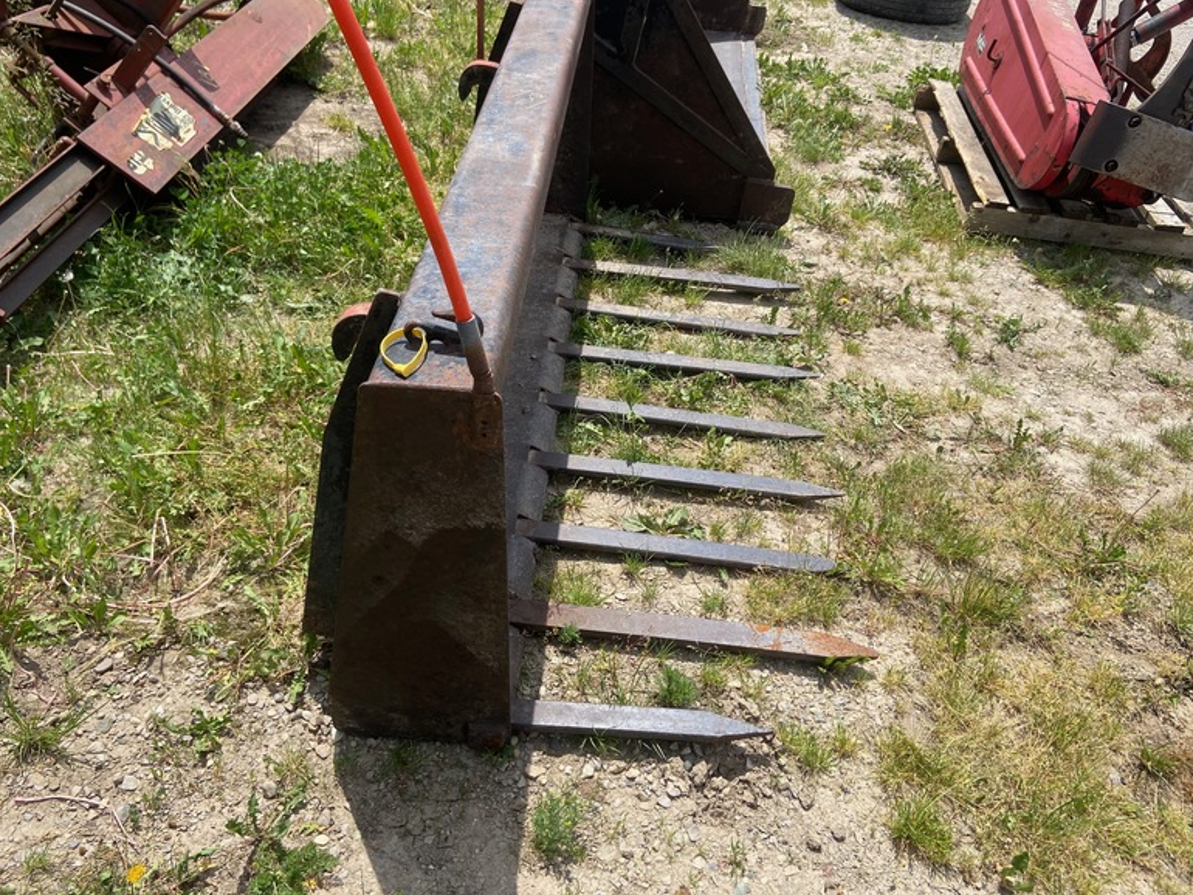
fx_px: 931
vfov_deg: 51.4
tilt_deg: -40.3
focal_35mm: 27
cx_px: 614
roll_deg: -5.3
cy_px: 435
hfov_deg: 65.3
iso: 32
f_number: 1.8
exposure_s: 1/2513
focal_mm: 4.25
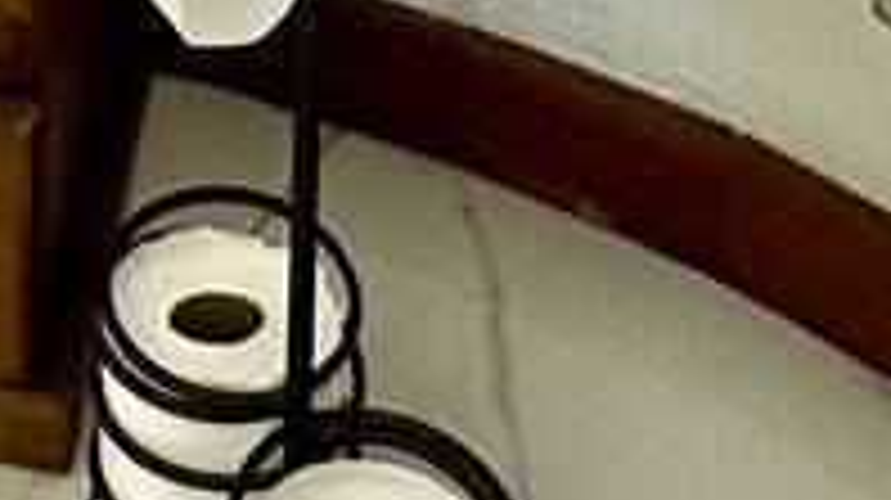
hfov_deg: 18.8
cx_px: 32
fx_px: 2620
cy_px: -1716
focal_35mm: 111
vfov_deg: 7.0
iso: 50
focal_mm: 2.22
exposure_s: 1/120
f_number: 2.2
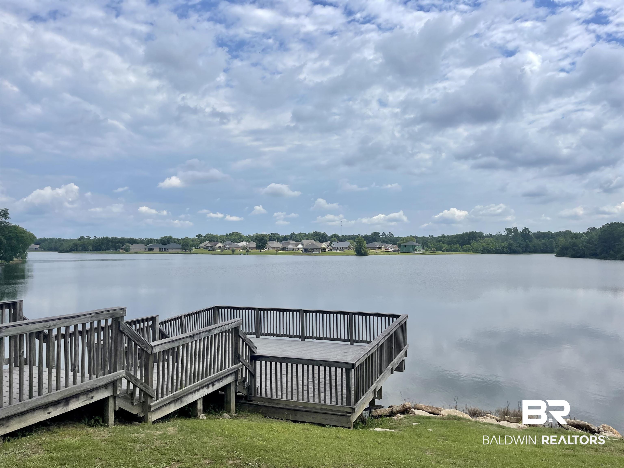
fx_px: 469
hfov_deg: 67.3
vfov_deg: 53.1
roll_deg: +0.0
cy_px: 234
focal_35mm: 26
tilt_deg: +1.1
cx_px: 312
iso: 32
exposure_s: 1/6993
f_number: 1.6
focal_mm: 5.1
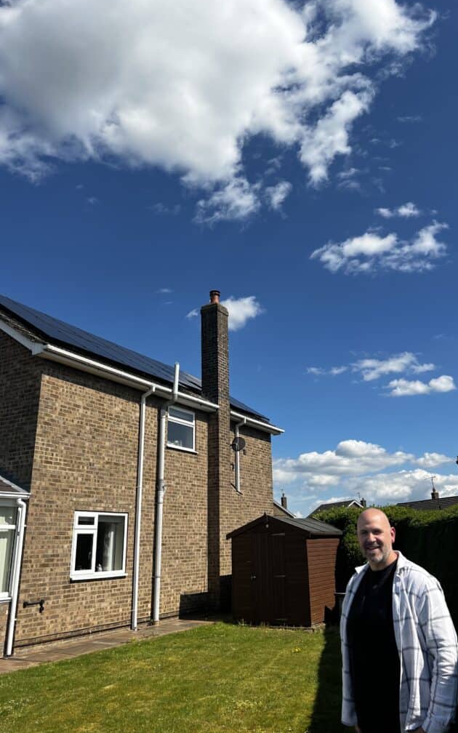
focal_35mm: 28
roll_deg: +1.6
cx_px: 256
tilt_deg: +20.9
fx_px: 559
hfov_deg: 44.5
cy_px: 363
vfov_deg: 66.5
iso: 50
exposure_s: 1/5319
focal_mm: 5.7
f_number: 1.5
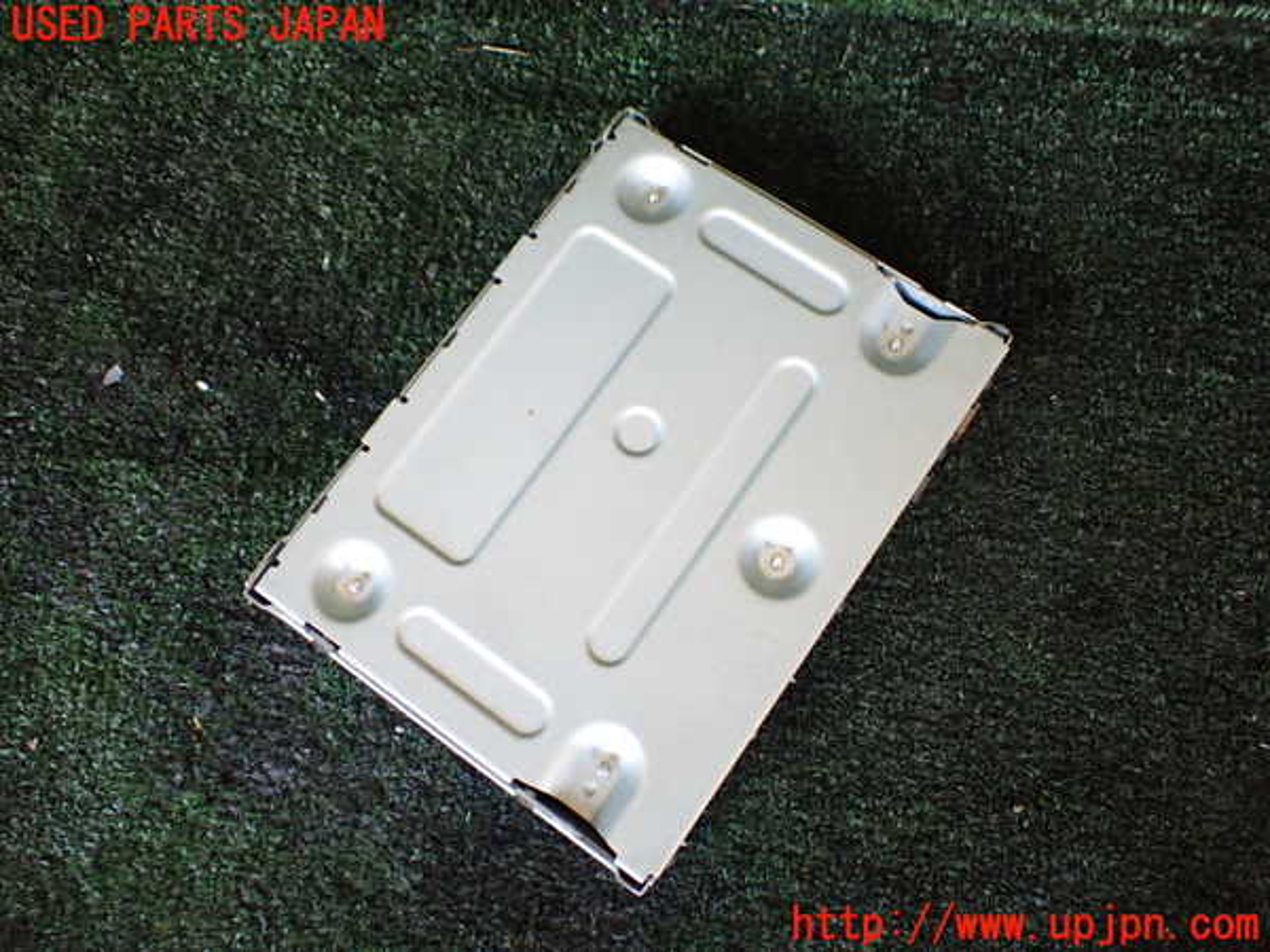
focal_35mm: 30
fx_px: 1101
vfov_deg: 46.8
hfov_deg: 60.0
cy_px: 476
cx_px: 635
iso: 500
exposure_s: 1/125
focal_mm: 5.4
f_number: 2.3
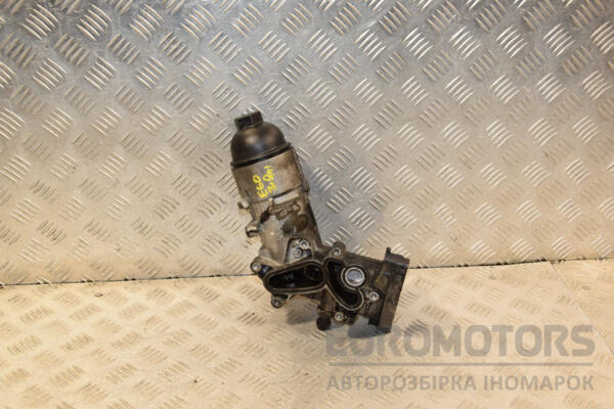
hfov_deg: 43.6
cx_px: 307
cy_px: 204
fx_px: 767
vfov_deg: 29.9
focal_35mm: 45
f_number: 7.1
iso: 800
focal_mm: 30
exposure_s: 1/200
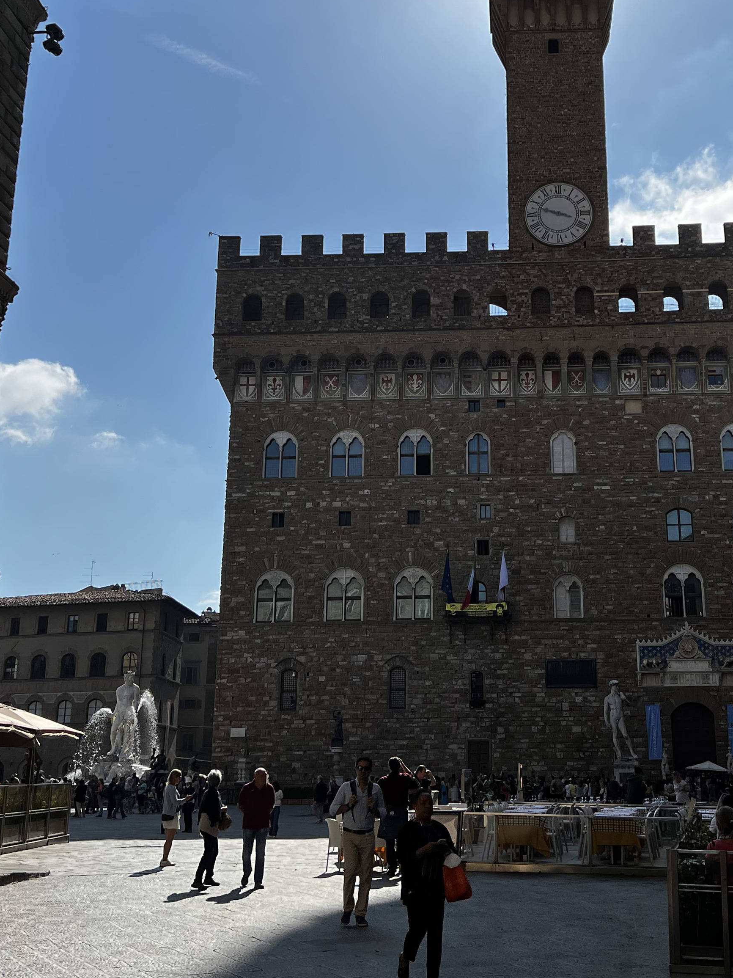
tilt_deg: +19.5
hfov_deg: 32.0
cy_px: 375
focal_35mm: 45
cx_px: 470
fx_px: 1271
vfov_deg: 41.8
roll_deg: +0.4
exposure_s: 1/10309
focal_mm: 5.7
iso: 50
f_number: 1.5
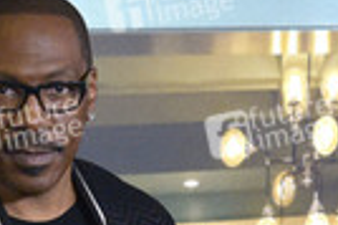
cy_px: 319
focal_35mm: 320
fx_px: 3001
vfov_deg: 4.3
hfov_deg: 6.4
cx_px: 202
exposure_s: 1/250
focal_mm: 95
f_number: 6.3
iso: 3200
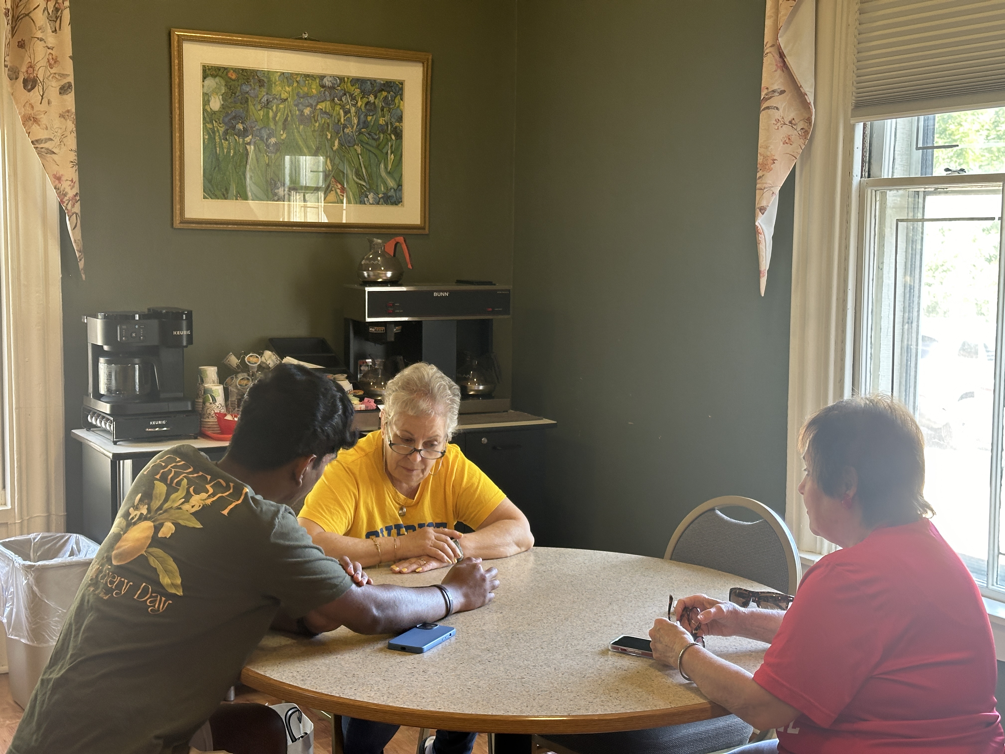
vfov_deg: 30.3
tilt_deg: -5.5
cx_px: 502
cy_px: 377
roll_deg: -0.3
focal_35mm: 48
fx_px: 1394
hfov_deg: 39.7
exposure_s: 1/60
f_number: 1.78
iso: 200
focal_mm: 6.86
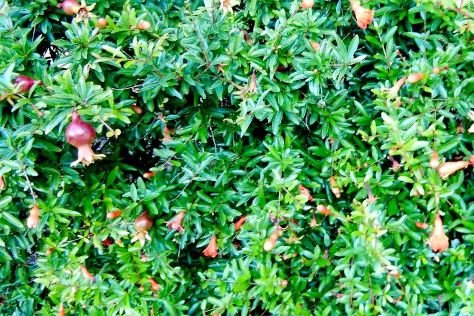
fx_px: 421
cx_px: 236
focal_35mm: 32
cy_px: 160
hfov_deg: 58.7
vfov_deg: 41.1
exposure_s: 1/38.4
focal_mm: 5.4
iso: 160
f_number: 3.5
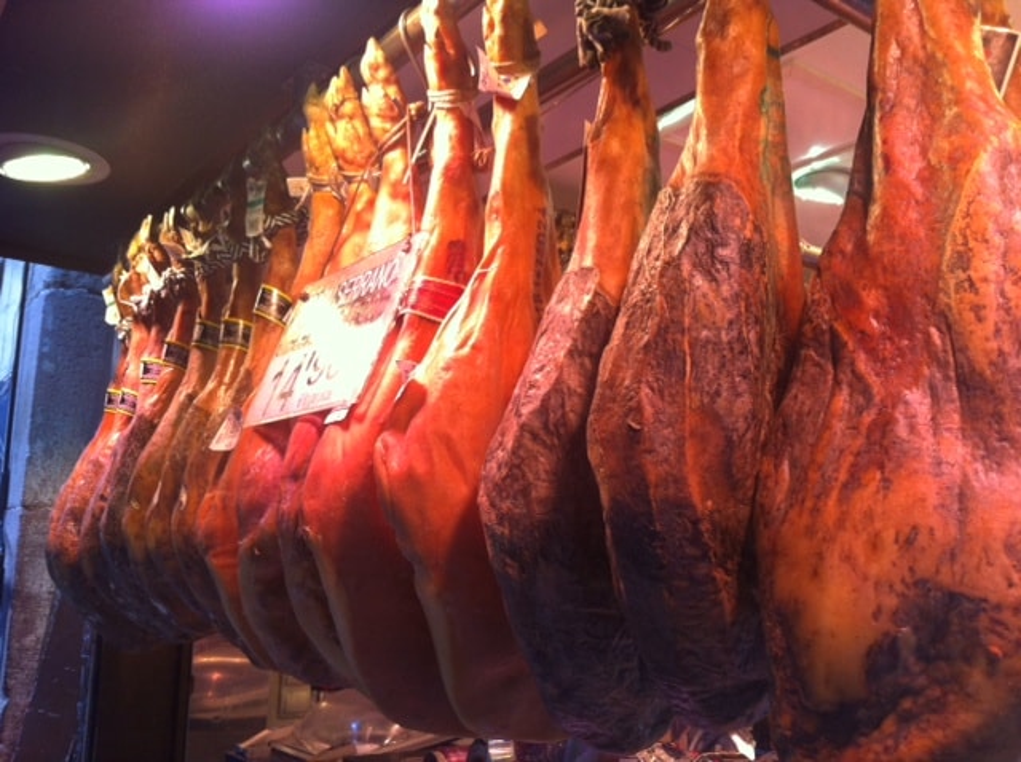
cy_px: 381
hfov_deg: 52.7
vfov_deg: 40.6
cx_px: 510
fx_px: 1031
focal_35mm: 35
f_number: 2.8
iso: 100
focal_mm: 3.85
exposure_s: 1/30
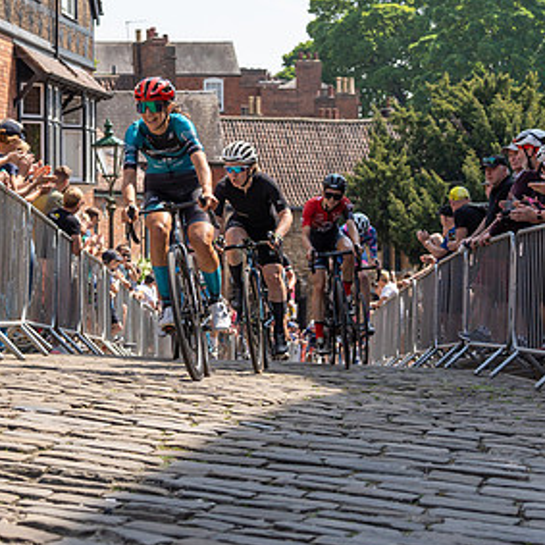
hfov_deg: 20.1
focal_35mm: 86
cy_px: 223
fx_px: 1532
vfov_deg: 20.2
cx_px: 171
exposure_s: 1/2500
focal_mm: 38
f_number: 3.5
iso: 160
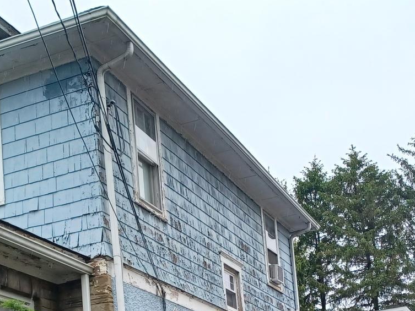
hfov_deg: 28.5
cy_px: 358
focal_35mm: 68
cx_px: 188
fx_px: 815
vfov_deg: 20.4
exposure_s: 1/219
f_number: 1.8
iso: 32
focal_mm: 4.6
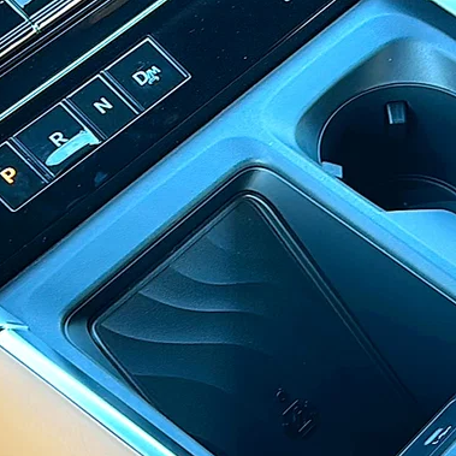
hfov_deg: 25.2
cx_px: 377
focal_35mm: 67
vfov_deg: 25.5
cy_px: 315
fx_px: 999
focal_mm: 6.86
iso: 125
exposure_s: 1/133
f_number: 1.78
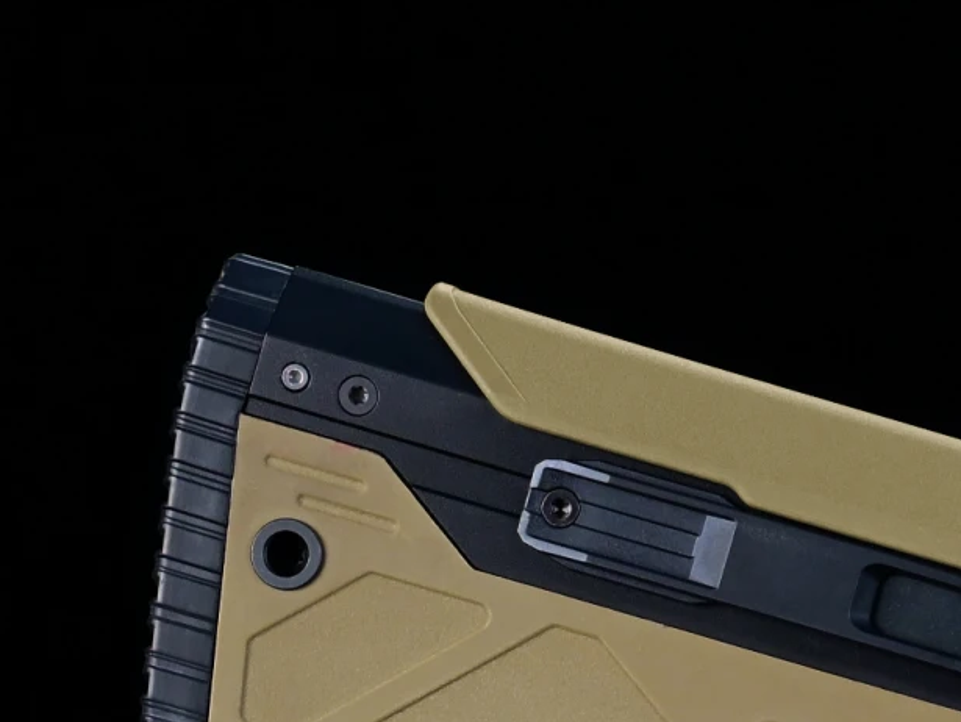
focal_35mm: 147
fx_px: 4083
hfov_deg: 12.7
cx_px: 1461
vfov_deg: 9.9
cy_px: 910
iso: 1000
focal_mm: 49
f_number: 11
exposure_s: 1/20
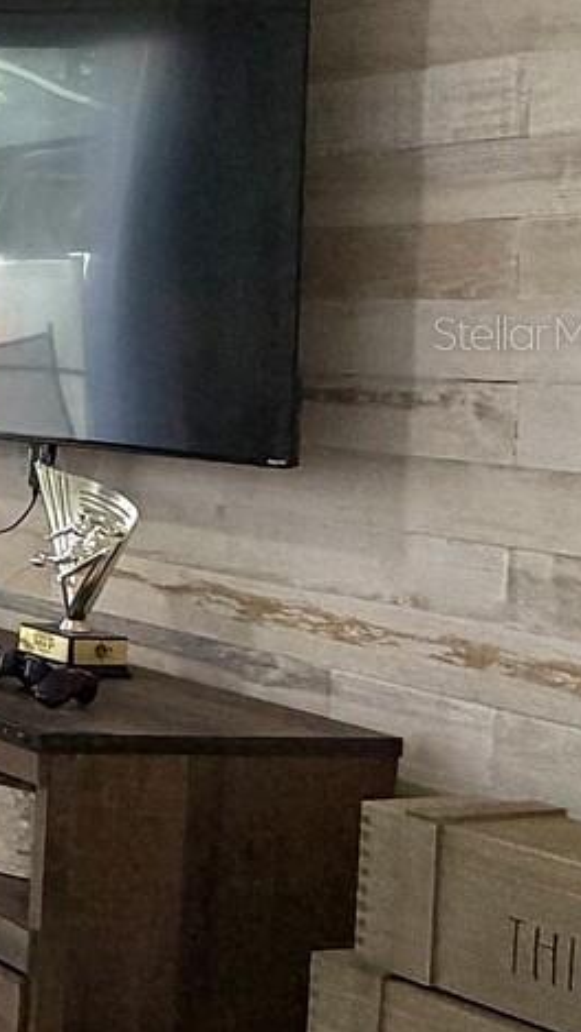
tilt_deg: -0.9
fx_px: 1423
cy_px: 332
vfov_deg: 39.3
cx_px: -1120
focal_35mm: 52
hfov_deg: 11.9
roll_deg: -0.7
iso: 200
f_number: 2.2
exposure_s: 1/60
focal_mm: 2.22
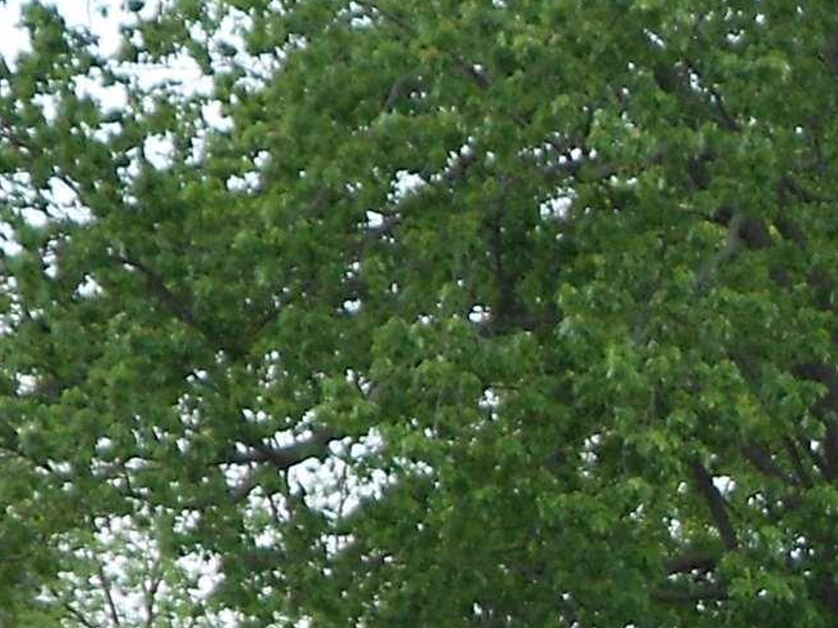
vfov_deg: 8.1
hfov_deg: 10.8
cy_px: 1210
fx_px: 4235
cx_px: 1369
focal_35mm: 175
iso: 80
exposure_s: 1/400
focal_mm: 6.7
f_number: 3.9
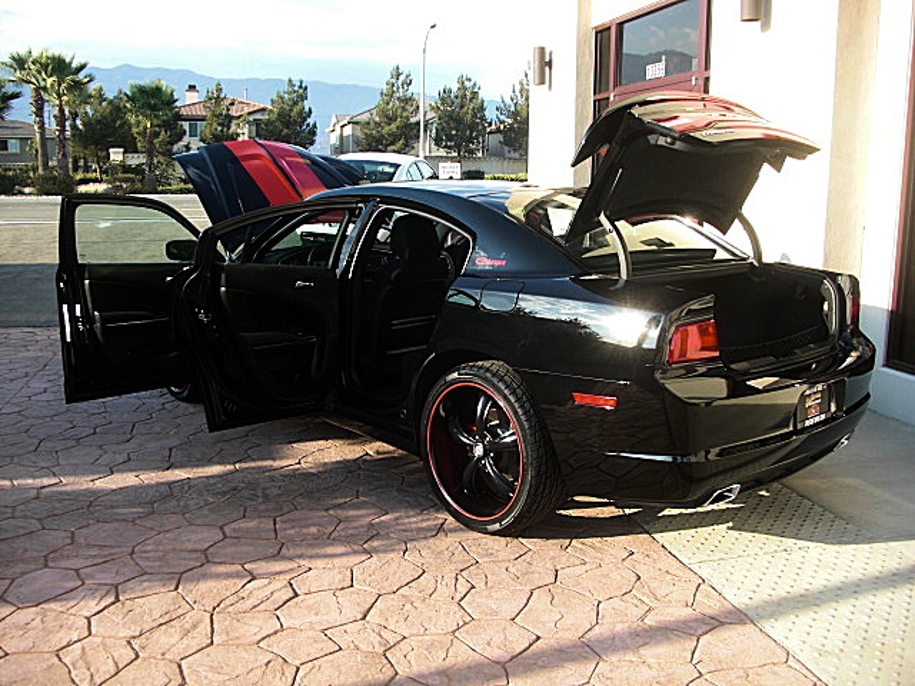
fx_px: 952
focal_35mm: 36
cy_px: 343
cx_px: 458
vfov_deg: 39.7
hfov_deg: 51.4
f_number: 2.8
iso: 50
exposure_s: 1/200
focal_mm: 6.3
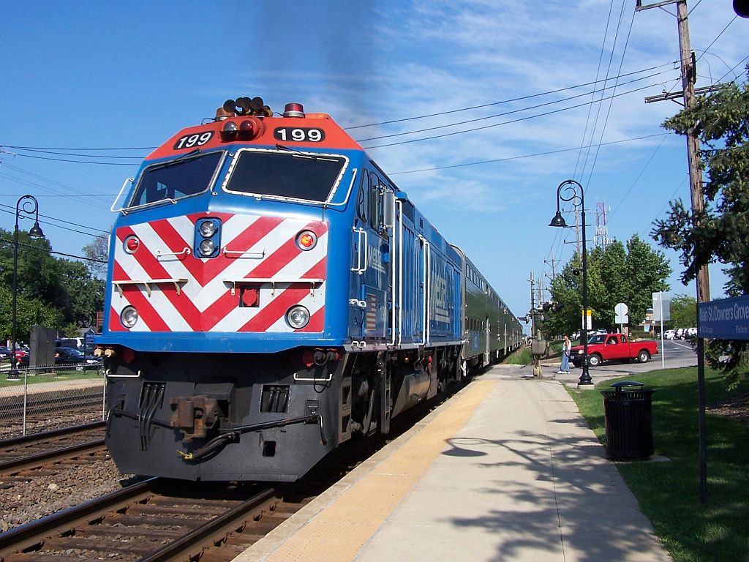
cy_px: 281
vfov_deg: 37.7
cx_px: 374
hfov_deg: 49.0
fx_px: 822
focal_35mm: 38
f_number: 5.6
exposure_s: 1/350
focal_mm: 6.3
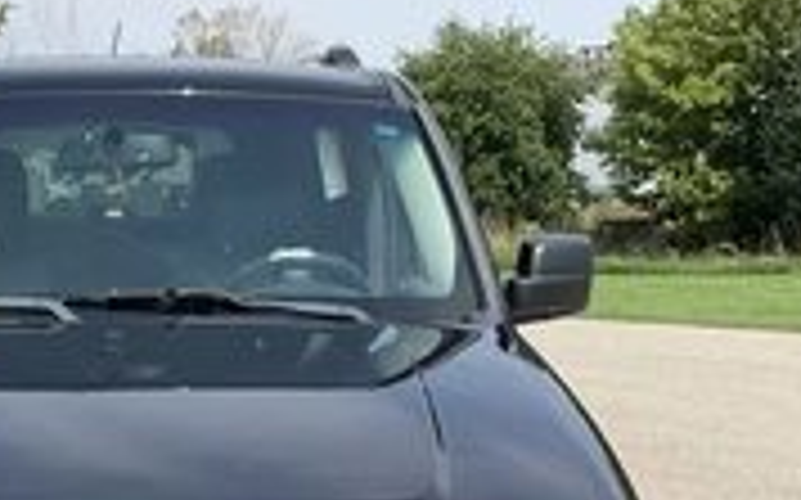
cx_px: 117
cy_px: 604
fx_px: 1505
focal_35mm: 69
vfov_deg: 17.9
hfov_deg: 28.9
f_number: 1.8
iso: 25
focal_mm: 3
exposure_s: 1/1377
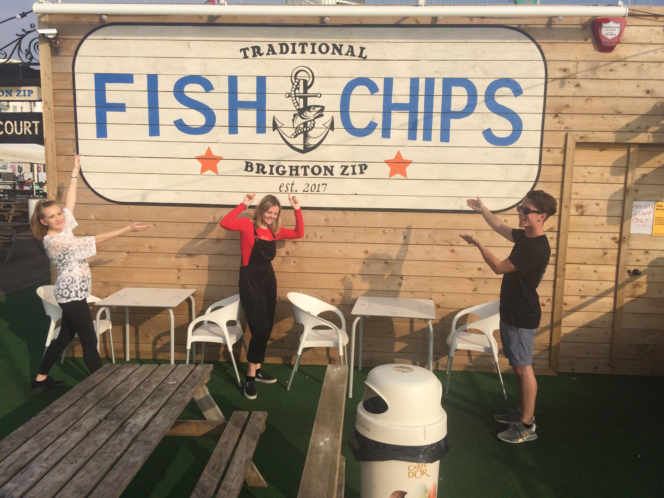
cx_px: 332
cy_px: 249
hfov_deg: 61.7
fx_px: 556
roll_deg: +0.1
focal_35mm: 29
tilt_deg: -7.6
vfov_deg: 48.2
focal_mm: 4.15
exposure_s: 1/3731
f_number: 2.2
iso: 32
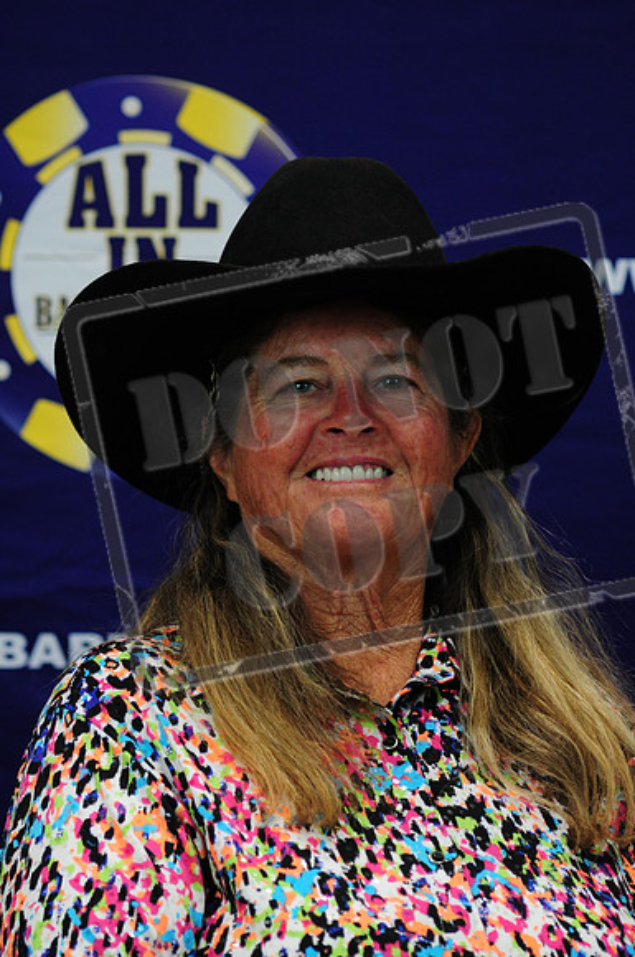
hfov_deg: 9.6
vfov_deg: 14.4
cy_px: 478
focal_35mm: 142
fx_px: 3781
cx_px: 318
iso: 640
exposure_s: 1/125
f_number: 4.2
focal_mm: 95
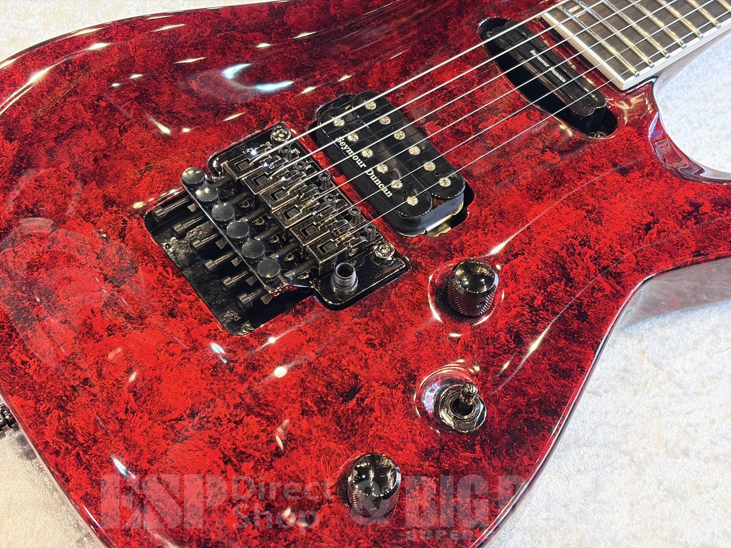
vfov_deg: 28.0
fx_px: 1098
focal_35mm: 52
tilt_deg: -54.2
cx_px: 366
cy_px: 274
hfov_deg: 36.8
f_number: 1.6
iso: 250
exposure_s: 1/40
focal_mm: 5.96
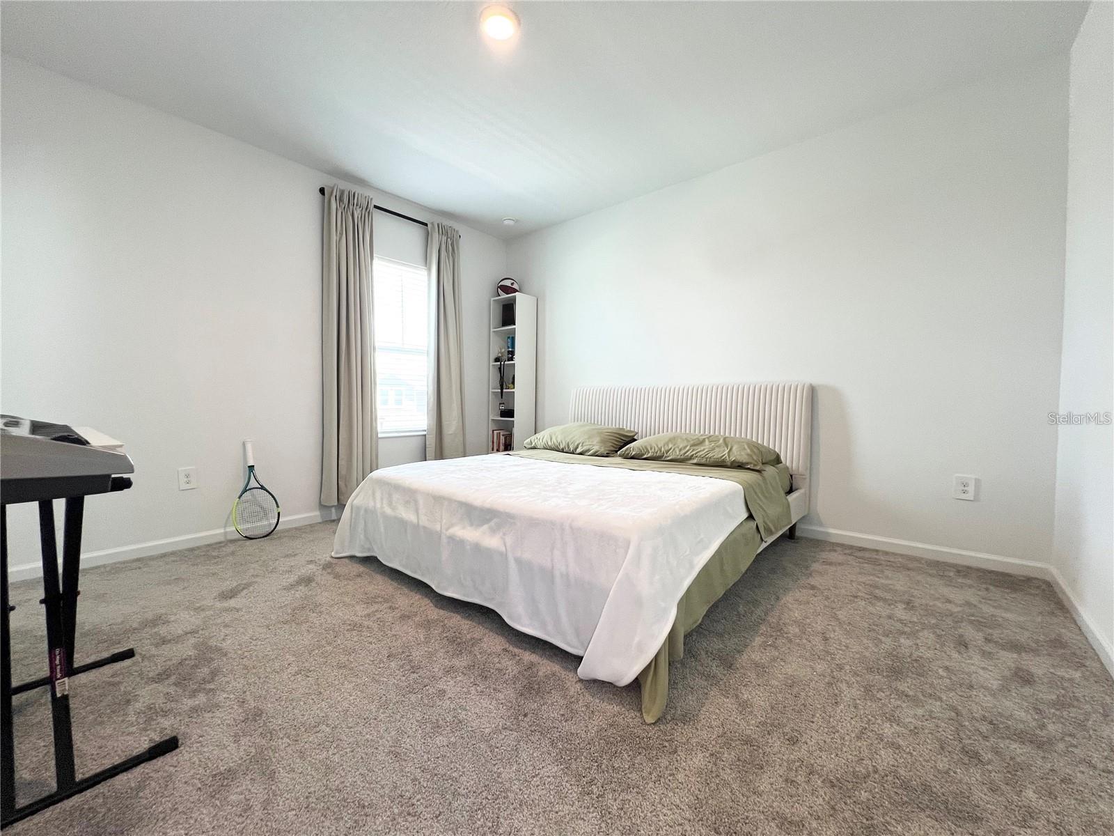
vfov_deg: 89.9
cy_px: 418
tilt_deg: -2.4
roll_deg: +0.4
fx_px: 418
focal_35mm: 13
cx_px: 557
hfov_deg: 106.2
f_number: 1.8
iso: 160
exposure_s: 1/120
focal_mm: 1.57
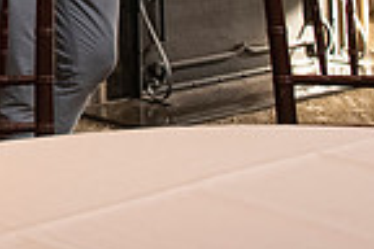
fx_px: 1174
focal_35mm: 113
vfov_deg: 11.1
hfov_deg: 16.2
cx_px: -229
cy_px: -232
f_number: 6.3
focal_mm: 28
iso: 5000
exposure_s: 1/125
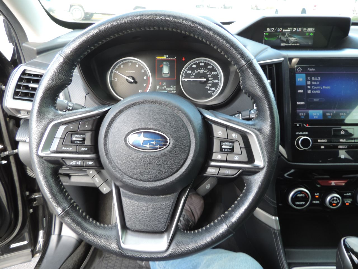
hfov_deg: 71.6
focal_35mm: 24
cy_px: 134
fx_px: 248
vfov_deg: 56.8
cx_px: 179
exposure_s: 1/30
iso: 110
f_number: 3
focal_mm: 4.3
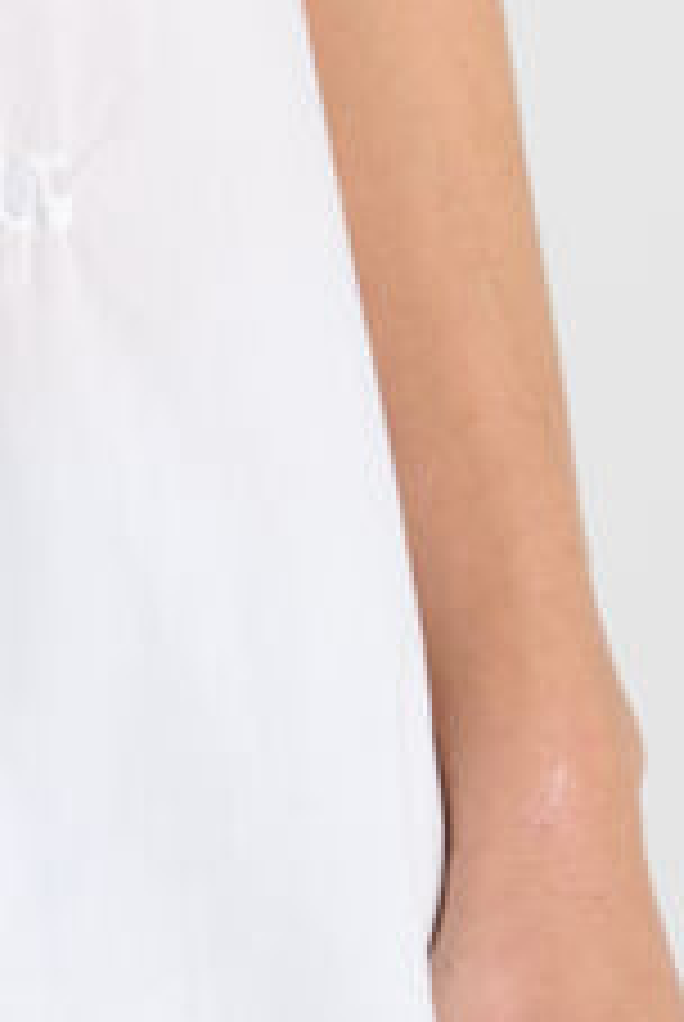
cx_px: -972
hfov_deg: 5.1
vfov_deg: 7.5
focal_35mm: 264
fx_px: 7501
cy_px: -905
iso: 100
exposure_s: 1/160
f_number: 9
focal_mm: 50
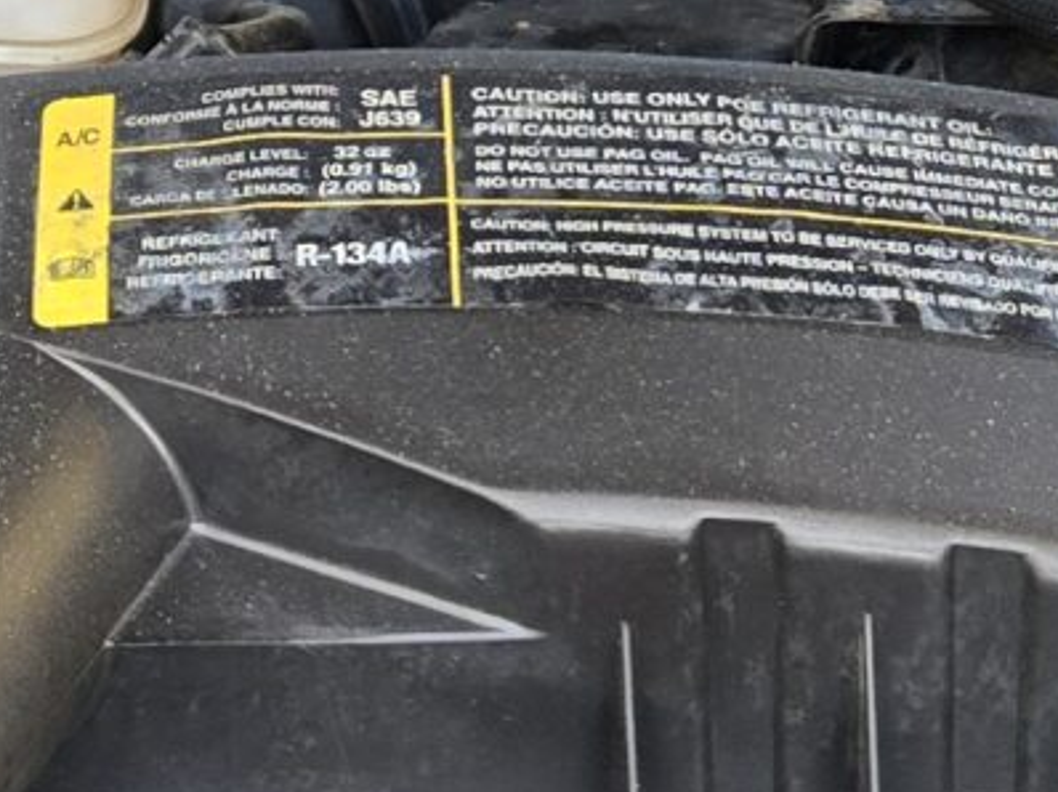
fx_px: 4521
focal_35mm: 148
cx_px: -354
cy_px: 338
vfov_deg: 10.0
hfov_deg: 12.9
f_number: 1.8
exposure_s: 1/180
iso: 100
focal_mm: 5.4
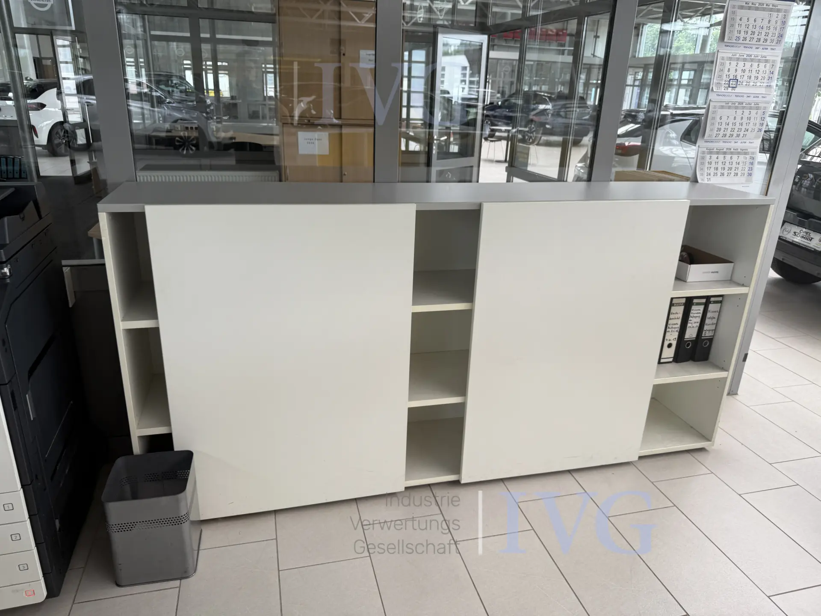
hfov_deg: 71.6
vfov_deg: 56.8
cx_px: 410
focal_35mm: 24
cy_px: 308
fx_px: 569
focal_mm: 6.76
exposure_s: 1/121
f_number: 1.78
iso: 50
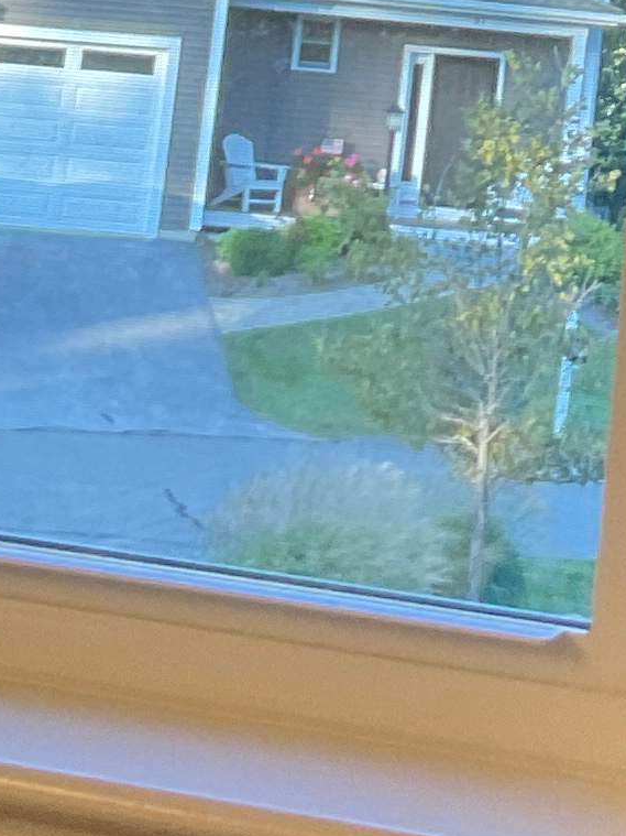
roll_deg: -6.3
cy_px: -728
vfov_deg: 11.7
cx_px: 699
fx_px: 3714
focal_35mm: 154
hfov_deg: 9.5
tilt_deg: +7.7
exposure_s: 1/120
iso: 50
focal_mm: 3
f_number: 1.8
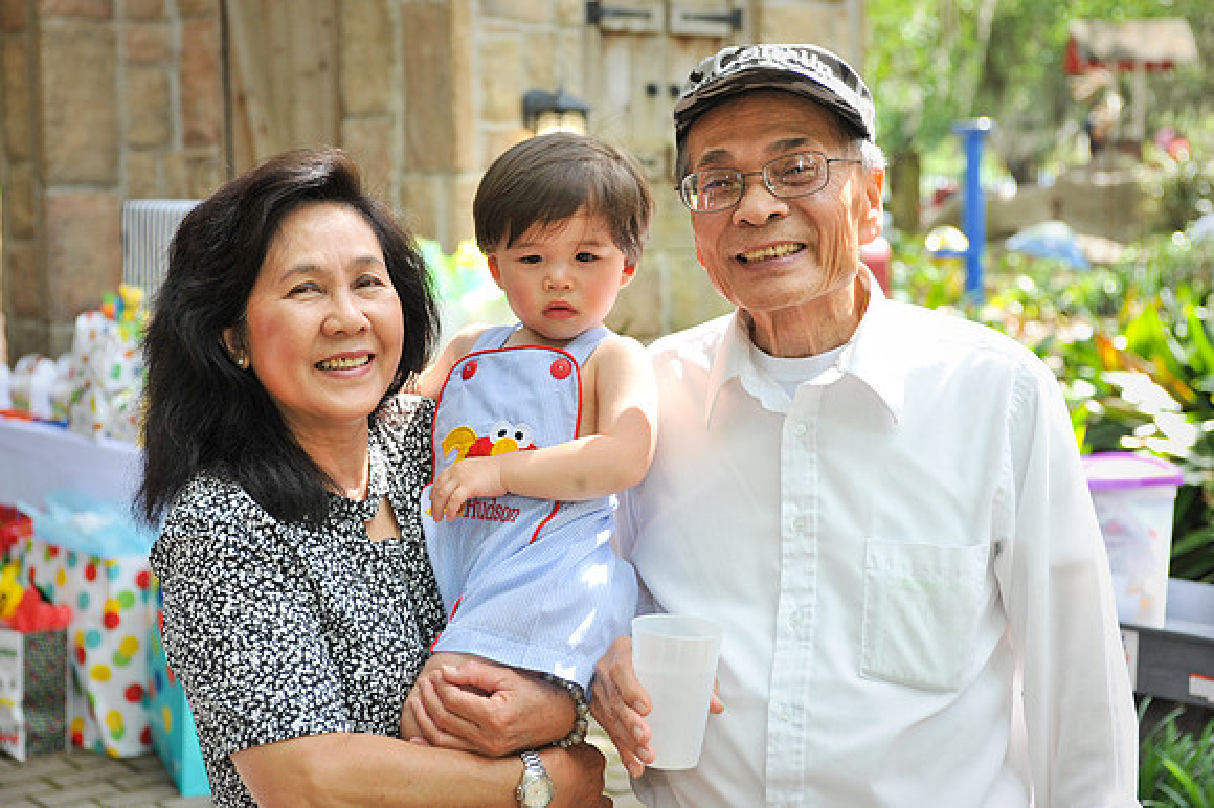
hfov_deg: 28.9
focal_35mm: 70
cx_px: 607
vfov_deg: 19.4
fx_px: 2359
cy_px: 404
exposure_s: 1/250
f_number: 5.6
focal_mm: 70
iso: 640
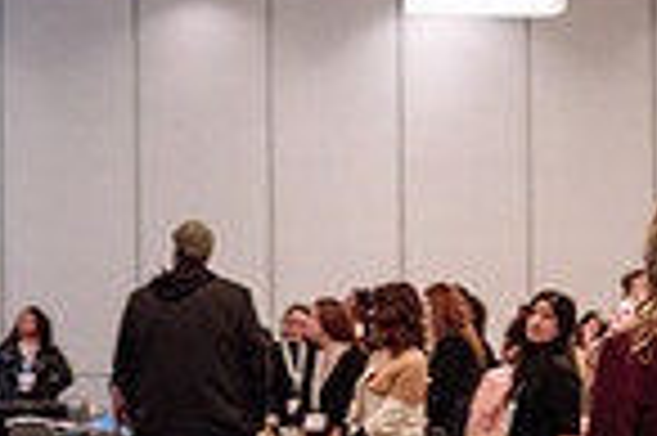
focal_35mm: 149
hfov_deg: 13.8
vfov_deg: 9.2
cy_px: 346
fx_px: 2716
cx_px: 419
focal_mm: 35
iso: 1600
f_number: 2.8
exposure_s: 1/125
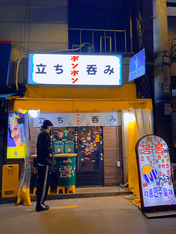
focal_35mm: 28
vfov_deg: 63.4
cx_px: 88
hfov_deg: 49.7
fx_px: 190
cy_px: 117
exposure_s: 1/60
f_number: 1.8
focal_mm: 3.99
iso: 80
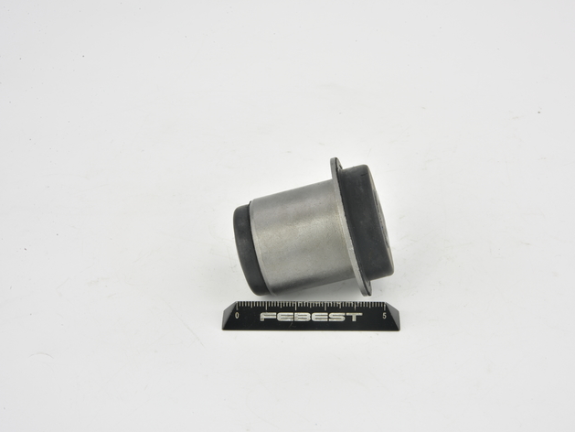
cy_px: 217
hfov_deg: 29.4
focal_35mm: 66
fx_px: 1097
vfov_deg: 22.3
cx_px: 312
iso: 64
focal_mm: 60
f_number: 29
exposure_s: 1/2
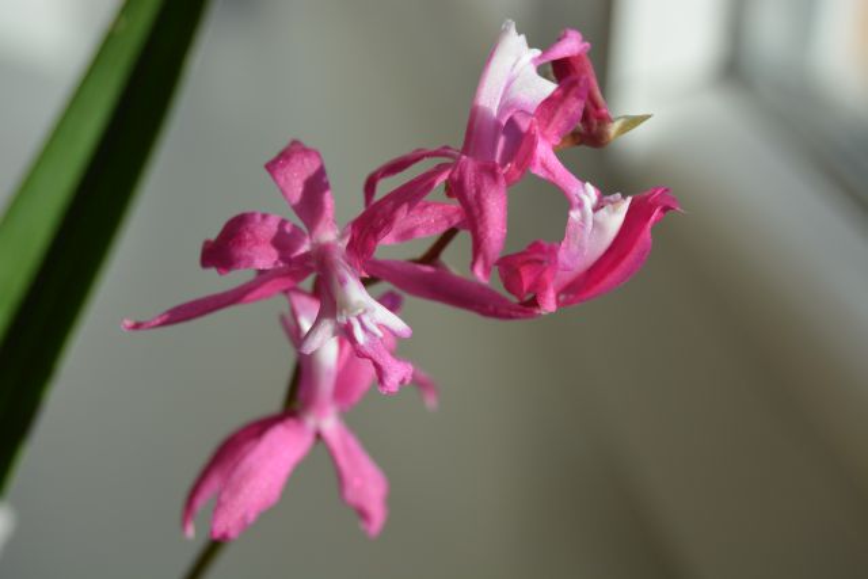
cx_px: 434
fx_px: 1989
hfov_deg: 24.6
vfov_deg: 16.6
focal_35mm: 82
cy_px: 290
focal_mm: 55
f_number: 8
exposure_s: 1/250
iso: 200
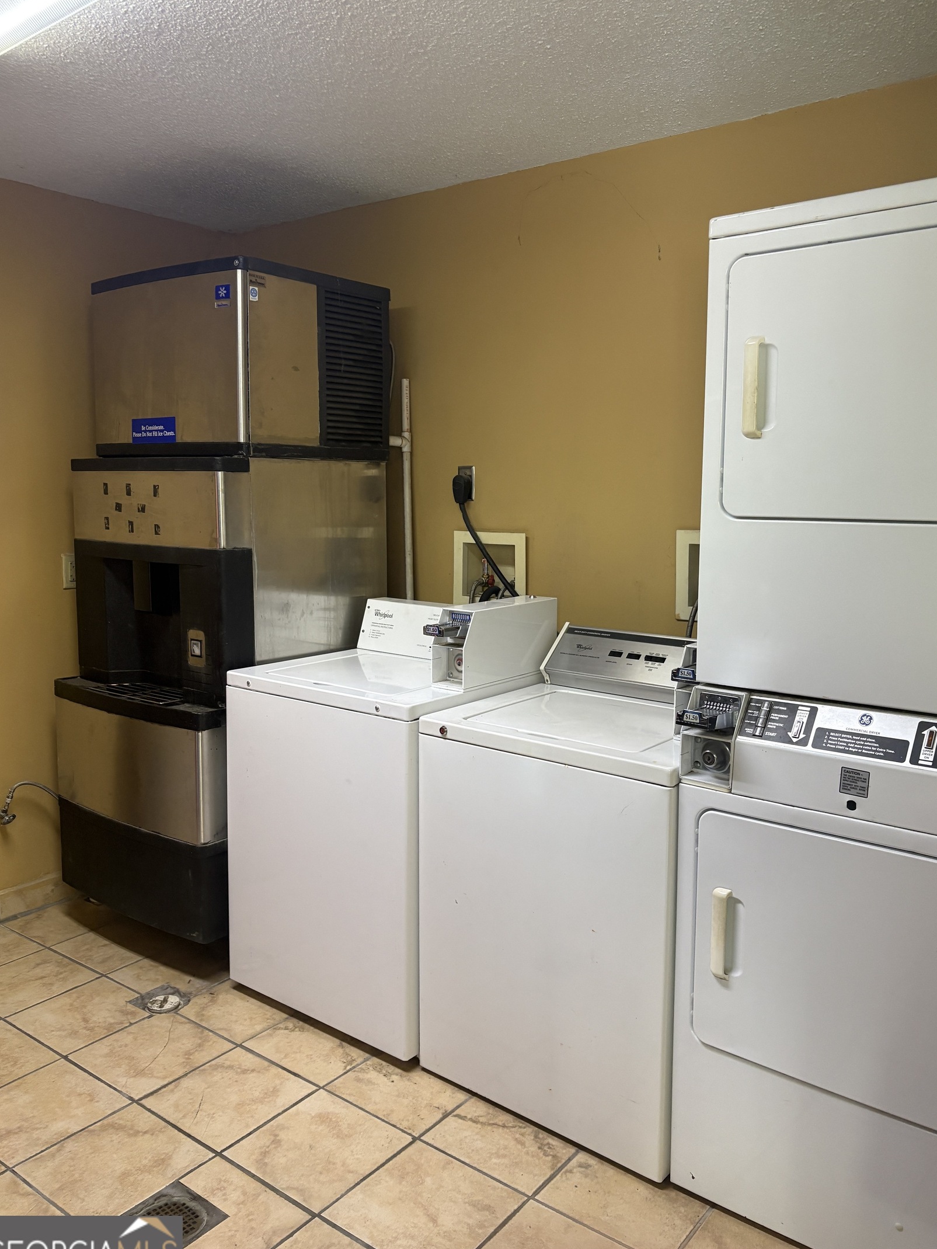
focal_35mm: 28
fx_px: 1010
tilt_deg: -6.2
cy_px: 610
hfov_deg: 49.7
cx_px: 486
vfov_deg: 63.4
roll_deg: -0.9
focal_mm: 5.96
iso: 200
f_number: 1.6
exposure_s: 1/60
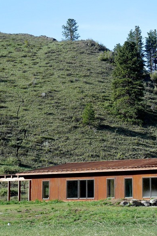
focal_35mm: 95
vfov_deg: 21.5
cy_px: 113
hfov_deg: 14.0
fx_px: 621
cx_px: 179
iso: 200
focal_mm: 26
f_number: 6.3
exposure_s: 1/125
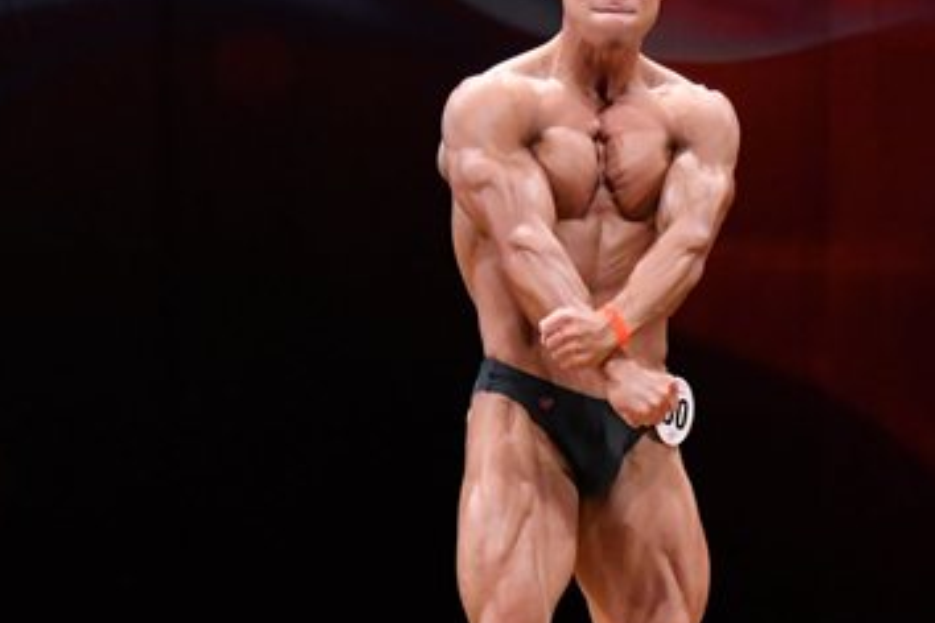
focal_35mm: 525
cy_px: 449
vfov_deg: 2.6
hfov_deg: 3.9
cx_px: 675
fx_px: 13634
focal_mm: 160
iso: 4000
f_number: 5.6
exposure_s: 1/400
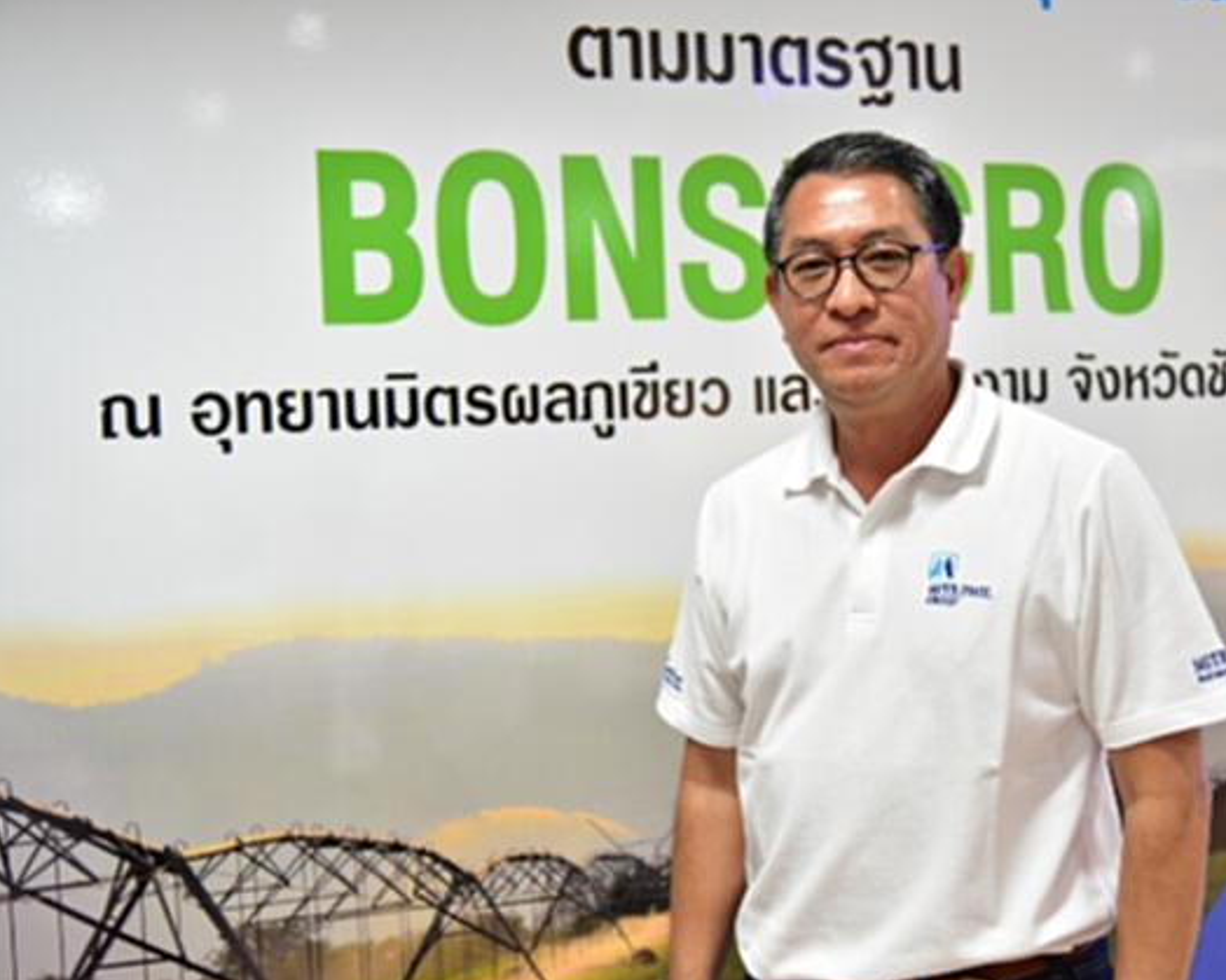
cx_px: 650
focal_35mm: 55
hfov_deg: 34.1
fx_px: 1995
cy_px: 495
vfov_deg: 27.6
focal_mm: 48
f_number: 4
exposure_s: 1/125
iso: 4000
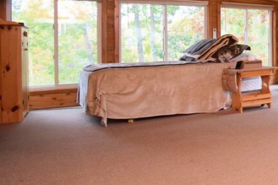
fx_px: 324
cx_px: 356
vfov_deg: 31.2
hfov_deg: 34.1
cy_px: 41
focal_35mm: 42
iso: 1250
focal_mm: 10
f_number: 4.5
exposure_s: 1/60
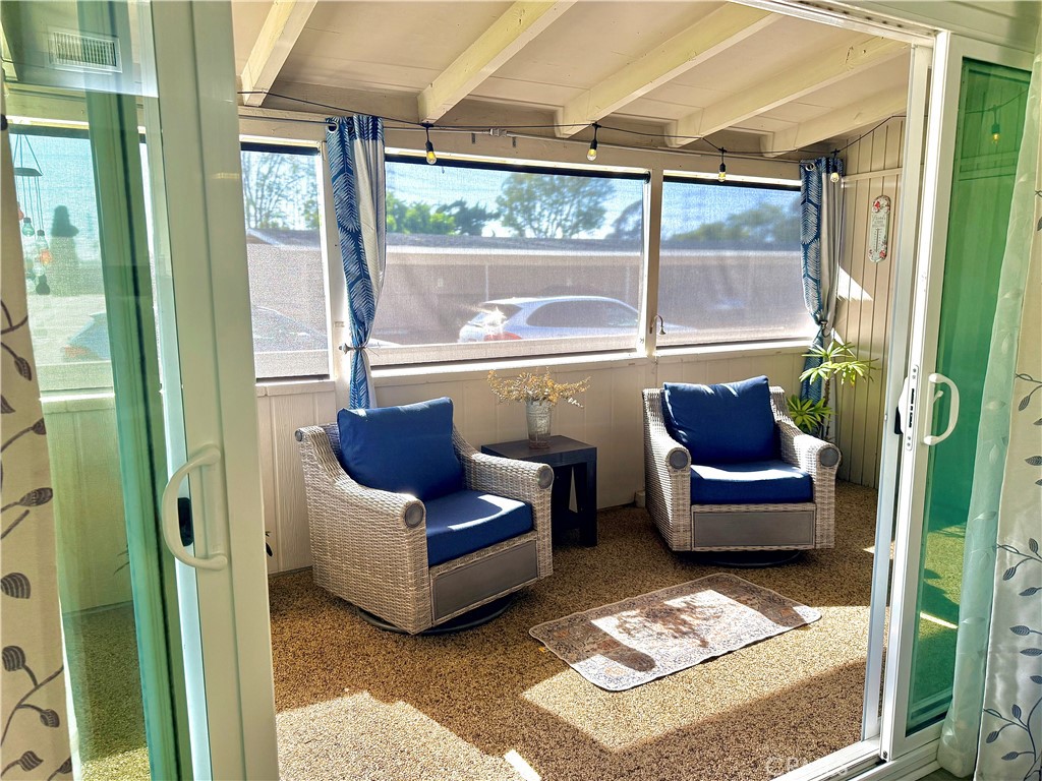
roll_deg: +0.1
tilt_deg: -8.8
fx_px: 722
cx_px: 521
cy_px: 390
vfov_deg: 56.8
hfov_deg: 71.6
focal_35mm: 24
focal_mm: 6.76
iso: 125
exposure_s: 1/120
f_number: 1.78
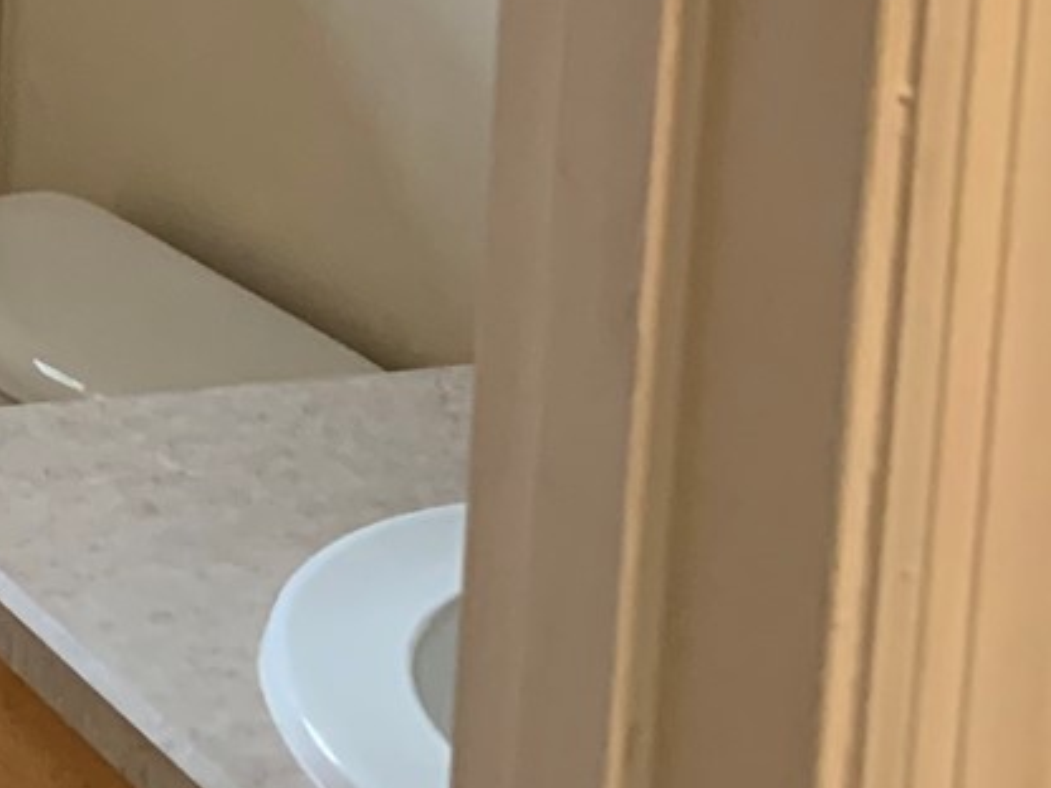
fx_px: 3036
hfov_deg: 16.5
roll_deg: -2.2
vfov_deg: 13.4
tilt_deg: -5.1
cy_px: -586
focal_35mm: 100
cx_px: -839
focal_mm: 4.25
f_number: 1.8
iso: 160
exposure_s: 1/60
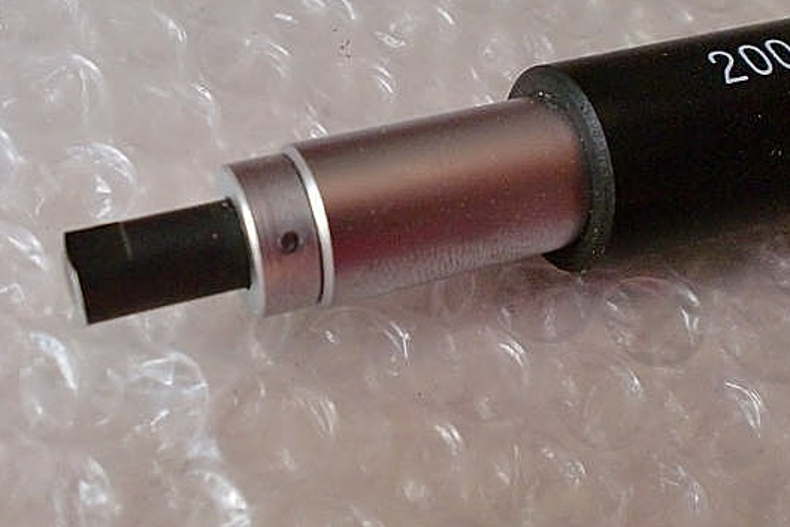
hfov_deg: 44.5
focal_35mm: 44
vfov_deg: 30.5
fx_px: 966
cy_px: 270
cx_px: 366
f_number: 3.1
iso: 400
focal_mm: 6.3
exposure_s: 1/60
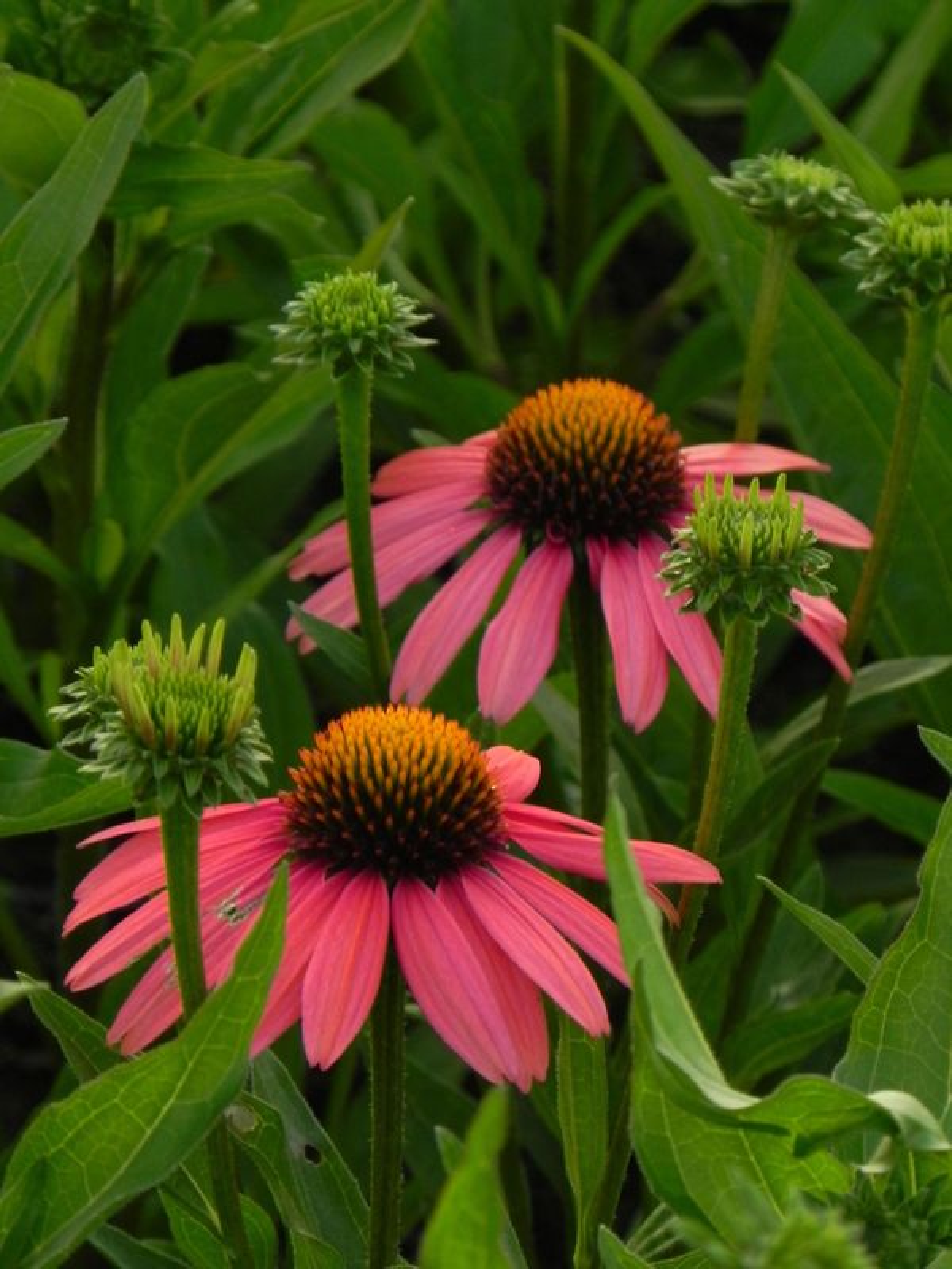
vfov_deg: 5.3
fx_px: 13824
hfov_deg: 3.9
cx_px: 476
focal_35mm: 377
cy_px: 634
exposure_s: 1/30
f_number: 5
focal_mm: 67.2
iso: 160
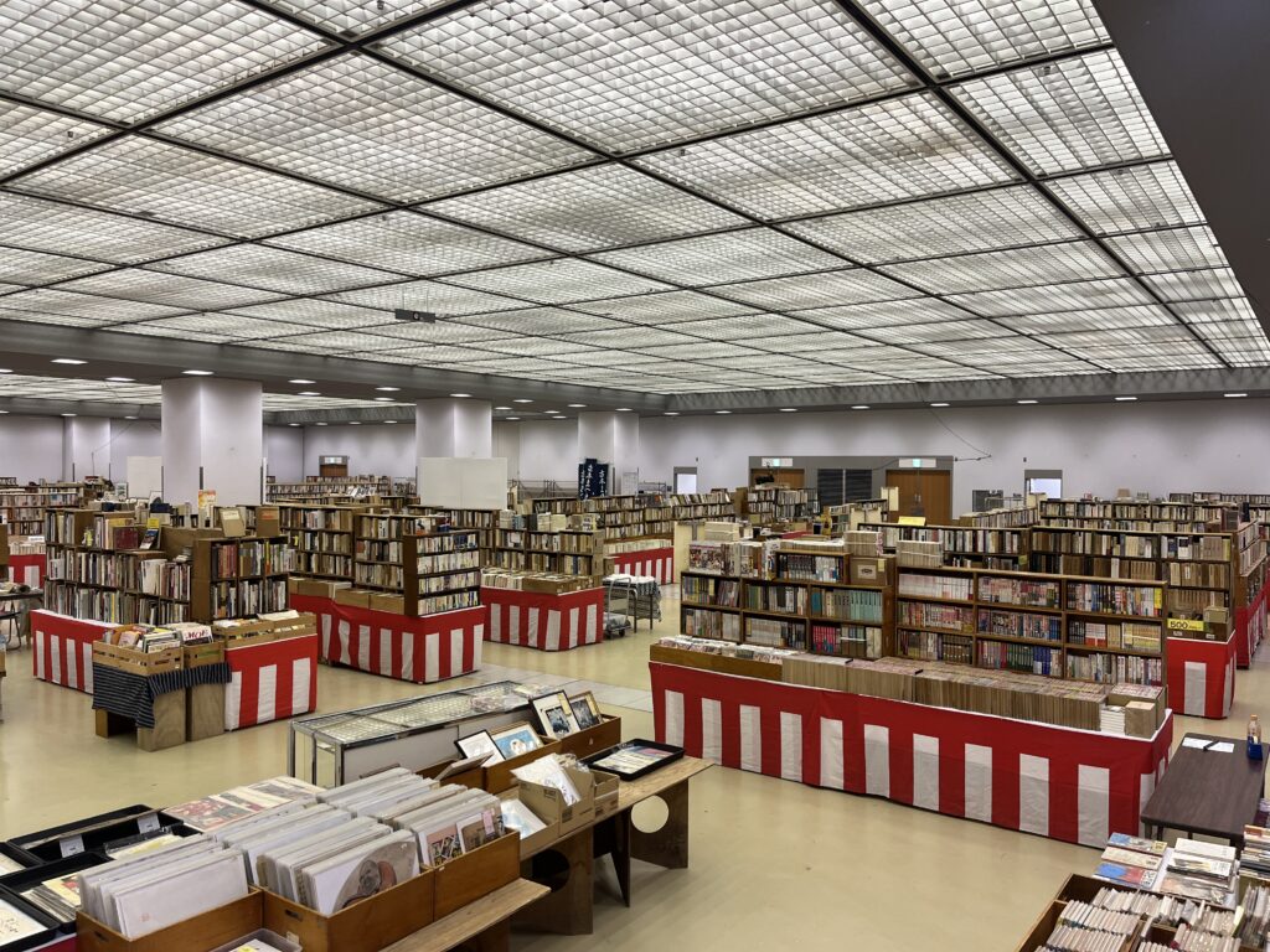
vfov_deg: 53.1
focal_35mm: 26
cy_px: 476
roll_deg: -0.5
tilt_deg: -1.1
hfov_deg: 67.3
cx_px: 635
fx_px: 954
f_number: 1.6
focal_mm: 5.1
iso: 125
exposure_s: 1/120
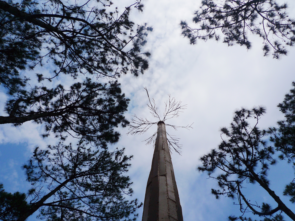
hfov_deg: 65.2
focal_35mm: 27
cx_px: 158
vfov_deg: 51.3
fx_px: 230
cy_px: 119
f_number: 5
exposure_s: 1/800
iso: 80
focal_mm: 5.1
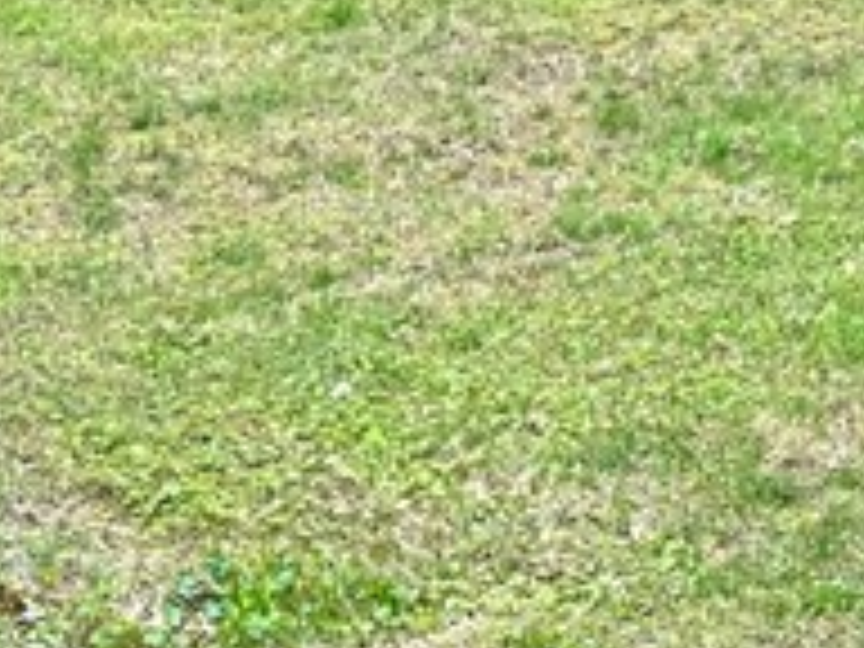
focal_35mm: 128
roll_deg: -1.4
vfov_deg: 11.2
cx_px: 1174
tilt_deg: -6.8
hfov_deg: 14.6
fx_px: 3195
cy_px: -248
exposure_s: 1/541
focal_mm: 6.86
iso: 80
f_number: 1.78
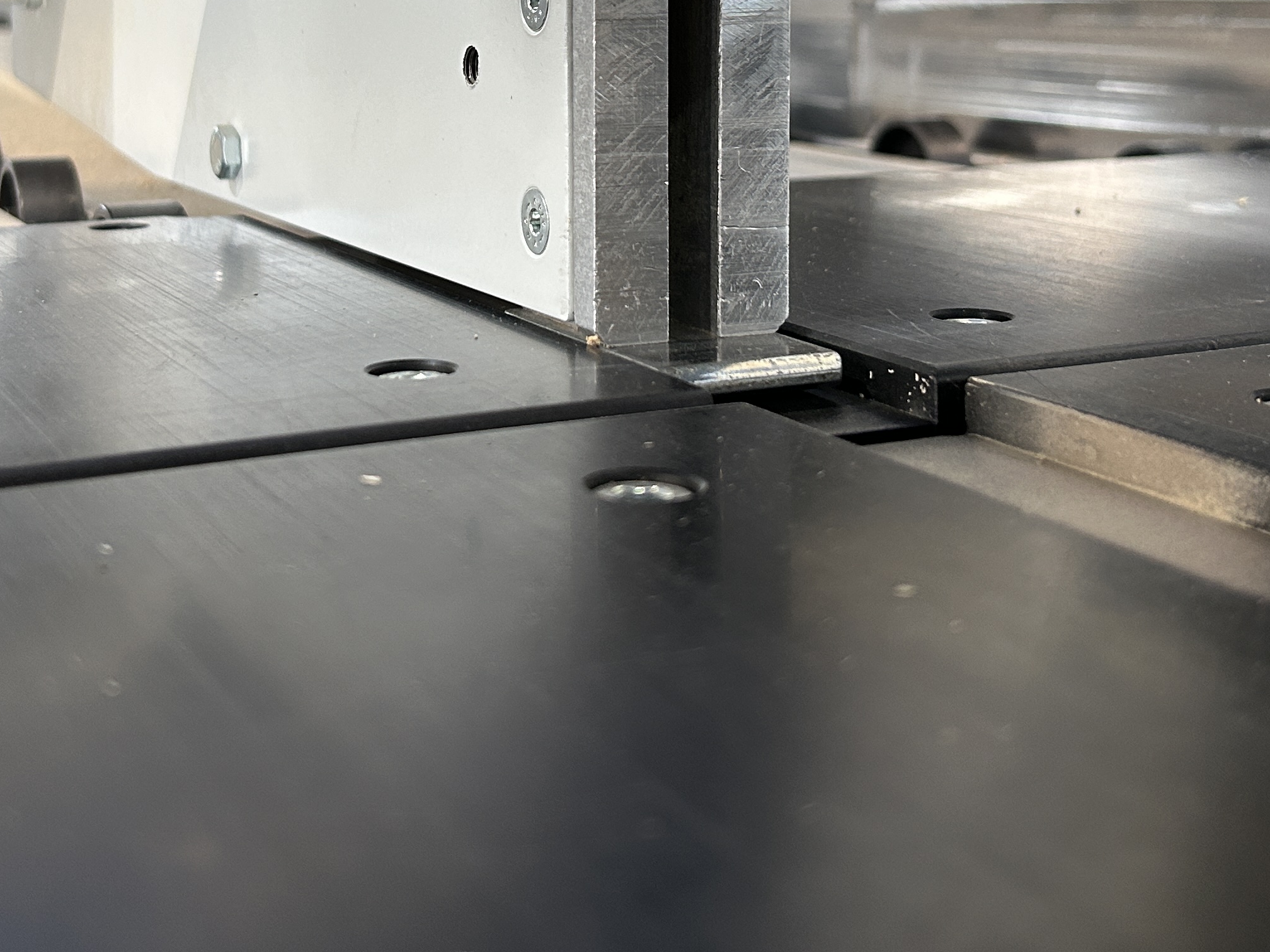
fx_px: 1908
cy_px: 52
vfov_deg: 26.8
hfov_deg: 36.7
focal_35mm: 52
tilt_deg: -3.1
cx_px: 500
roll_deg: +0.5
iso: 125
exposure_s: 1/72
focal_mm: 5.7
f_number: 1.5
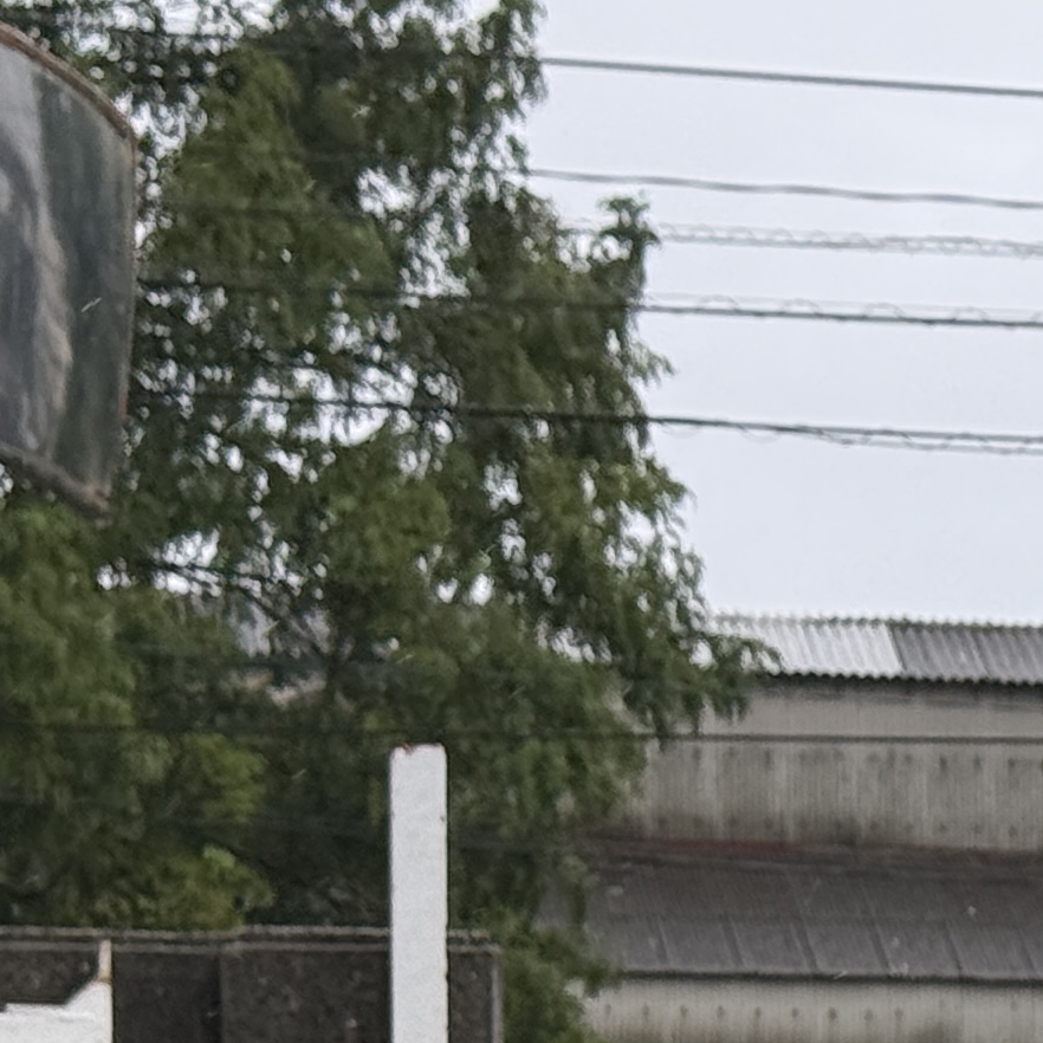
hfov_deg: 8.5
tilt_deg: +1.6
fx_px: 6613
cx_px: 2192
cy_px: 1300
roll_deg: +0.2
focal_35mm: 194
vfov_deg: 8.9
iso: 64
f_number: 1.78
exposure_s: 1/846
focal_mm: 6.76
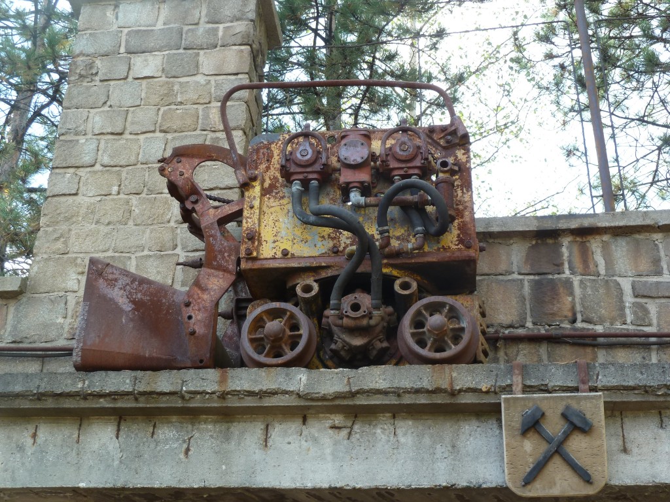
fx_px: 1006
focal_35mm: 52
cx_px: 335
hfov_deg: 36.8
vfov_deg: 28.0
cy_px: 251
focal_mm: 8.5
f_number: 3.8
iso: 80
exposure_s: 1/60
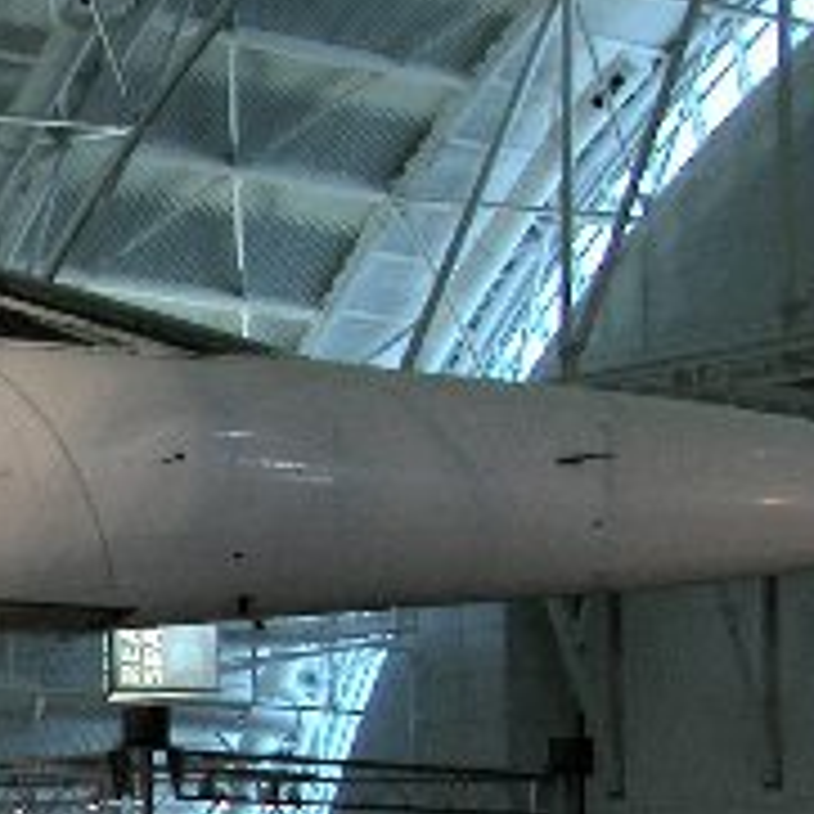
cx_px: -818
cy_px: 953
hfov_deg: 11.5
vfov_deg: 12.5
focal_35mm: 137
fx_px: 3645
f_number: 2.8
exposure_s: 1/30
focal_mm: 8.9
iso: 100
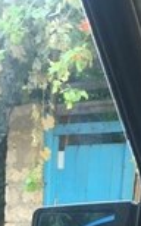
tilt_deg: -15.0
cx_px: 9
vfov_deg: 18.1
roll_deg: +1.1
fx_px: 610
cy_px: 362
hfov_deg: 13.1
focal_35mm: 99
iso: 32
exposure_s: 1/33
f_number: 2.2
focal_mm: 4.15
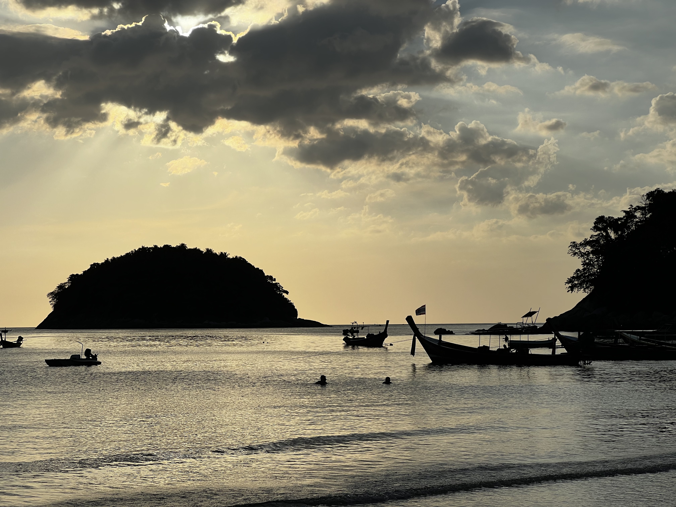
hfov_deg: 25.3
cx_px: 338
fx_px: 1504
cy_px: 254
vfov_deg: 19.1
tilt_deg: +2.6
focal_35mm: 77
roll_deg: +0.5
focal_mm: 9
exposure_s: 1/3774
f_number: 2.8
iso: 25
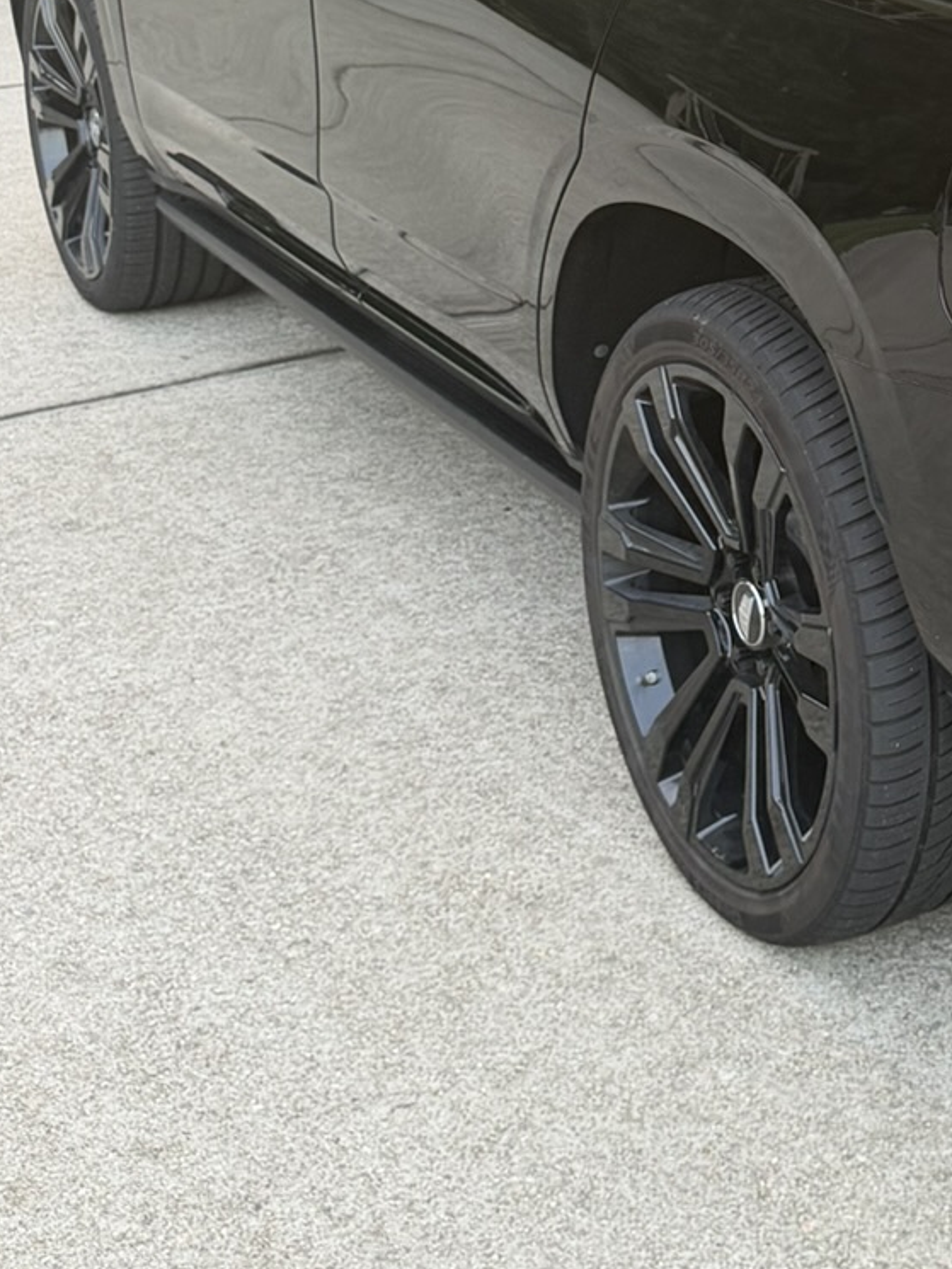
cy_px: 169
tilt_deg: -13.0
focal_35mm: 66
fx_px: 2419
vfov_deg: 28.4
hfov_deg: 20.4
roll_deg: -1.5
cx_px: 1230
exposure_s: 1/60
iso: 250
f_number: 1.78
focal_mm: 6.76
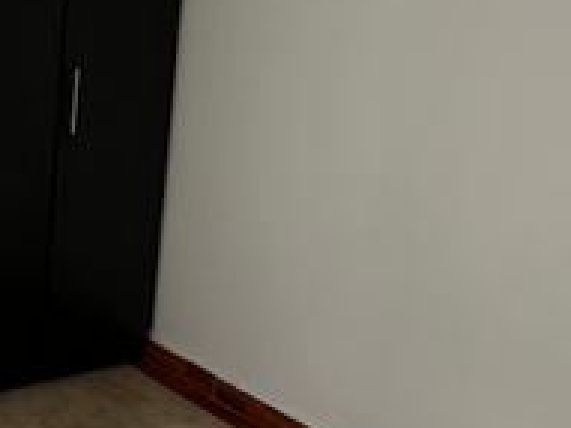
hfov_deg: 31.1
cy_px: 108
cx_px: -154
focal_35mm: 49
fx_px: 808
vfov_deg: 29.2
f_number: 2.2
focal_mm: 2.22
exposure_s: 1/159
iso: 40
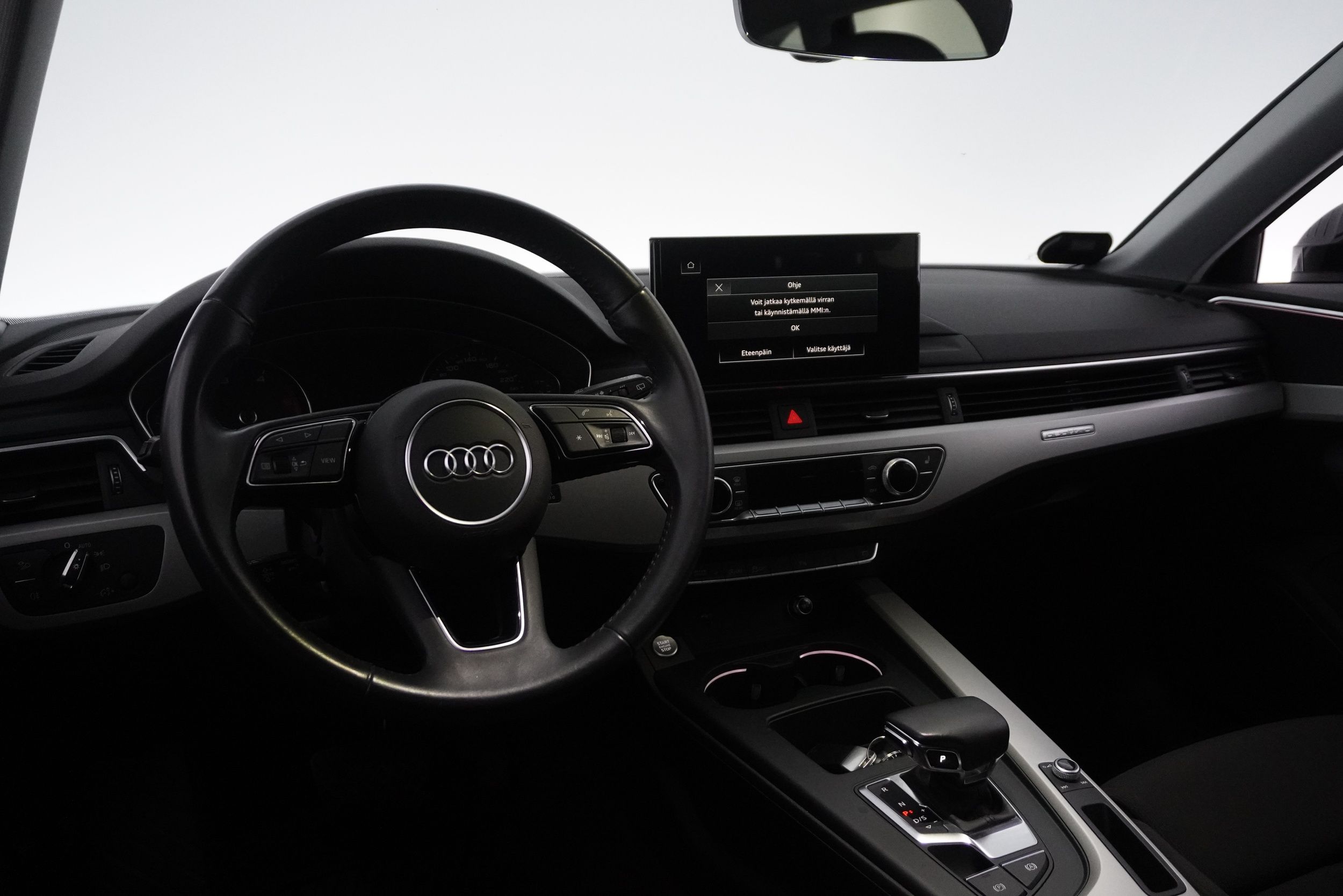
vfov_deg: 41.7
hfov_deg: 59.5
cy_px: 448
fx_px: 1175
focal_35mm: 32
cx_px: 672
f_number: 4
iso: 4000
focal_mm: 21
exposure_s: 1/160
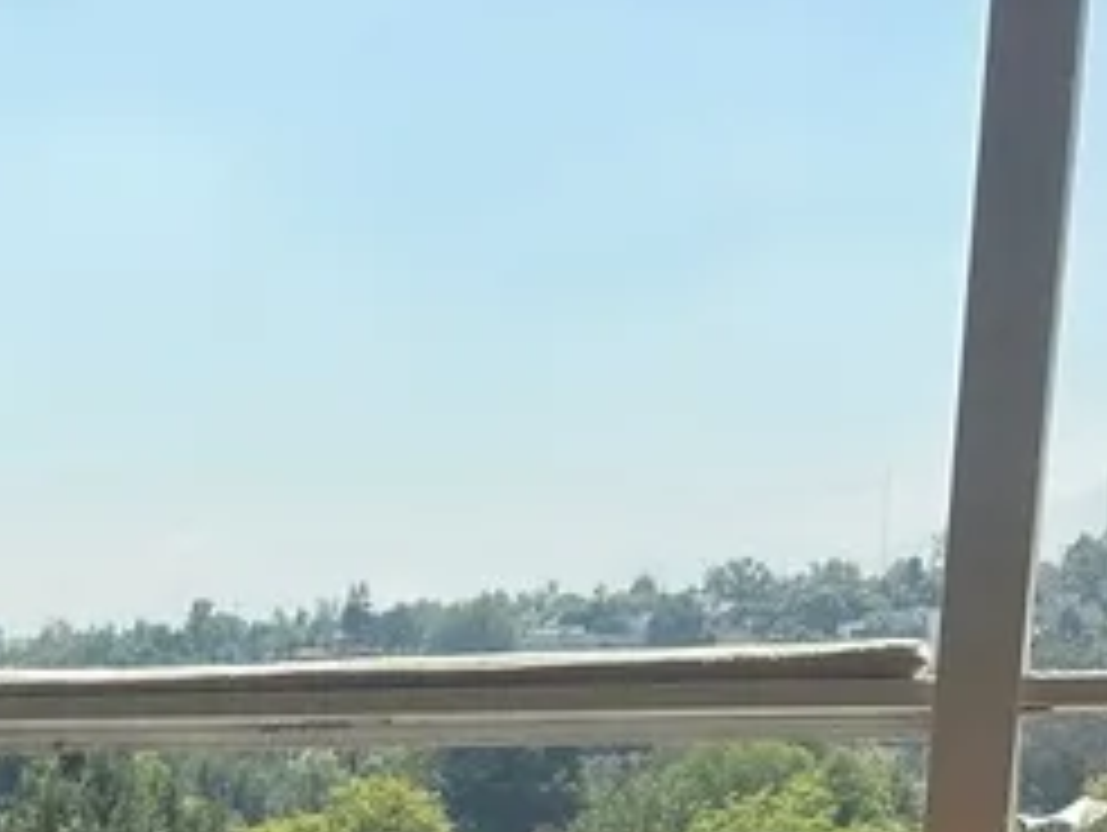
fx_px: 2497
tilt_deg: -13.8
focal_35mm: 78
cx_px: -94
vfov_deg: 16.8
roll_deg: +1.7
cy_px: 1331
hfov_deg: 23.5
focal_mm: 6.86
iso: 80
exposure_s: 1/1473
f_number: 1.78
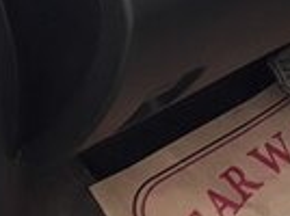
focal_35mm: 133
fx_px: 1112
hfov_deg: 12.1
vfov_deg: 10.0
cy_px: -267
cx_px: 684
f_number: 1.9
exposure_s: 1/100
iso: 64
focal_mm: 3.6
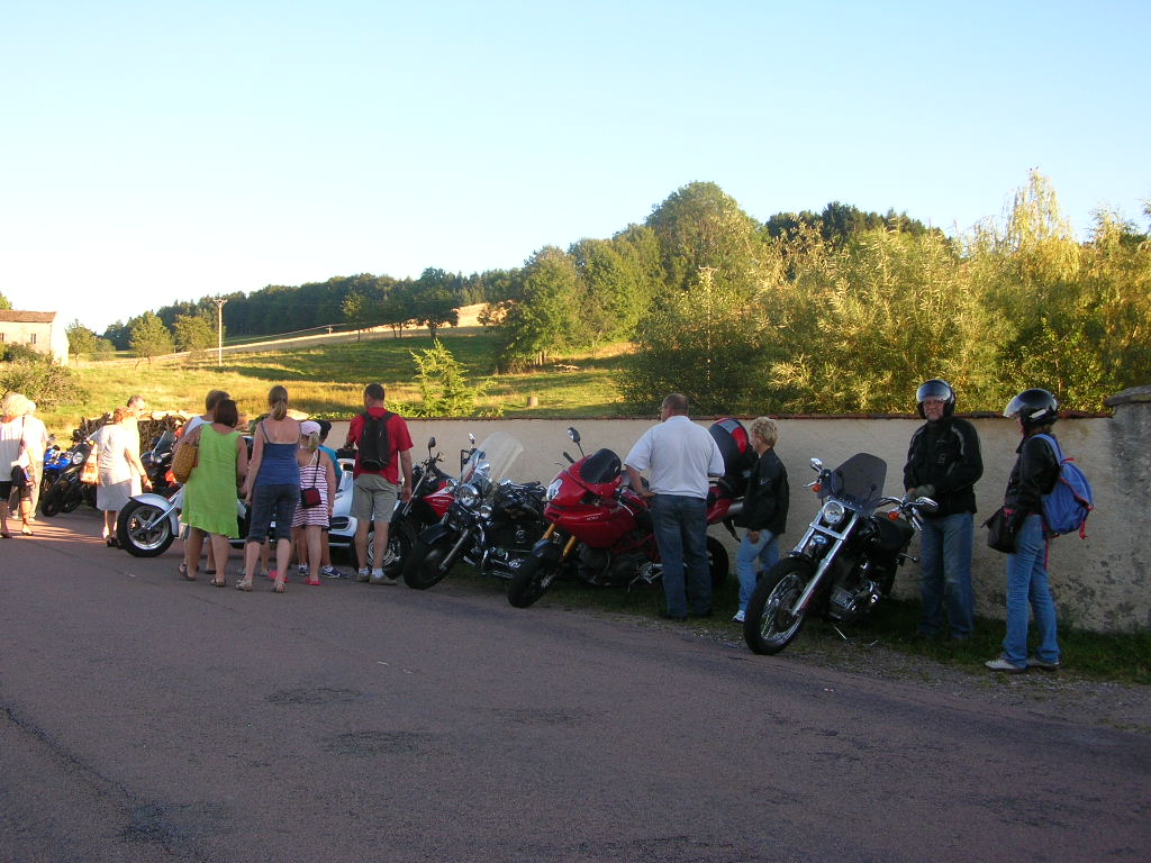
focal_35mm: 40
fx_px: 1330
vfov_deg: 36.0
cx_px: 576
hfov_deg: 46.8
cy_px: 432
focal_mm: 6.6
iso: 50
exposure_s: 1/188
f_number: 3
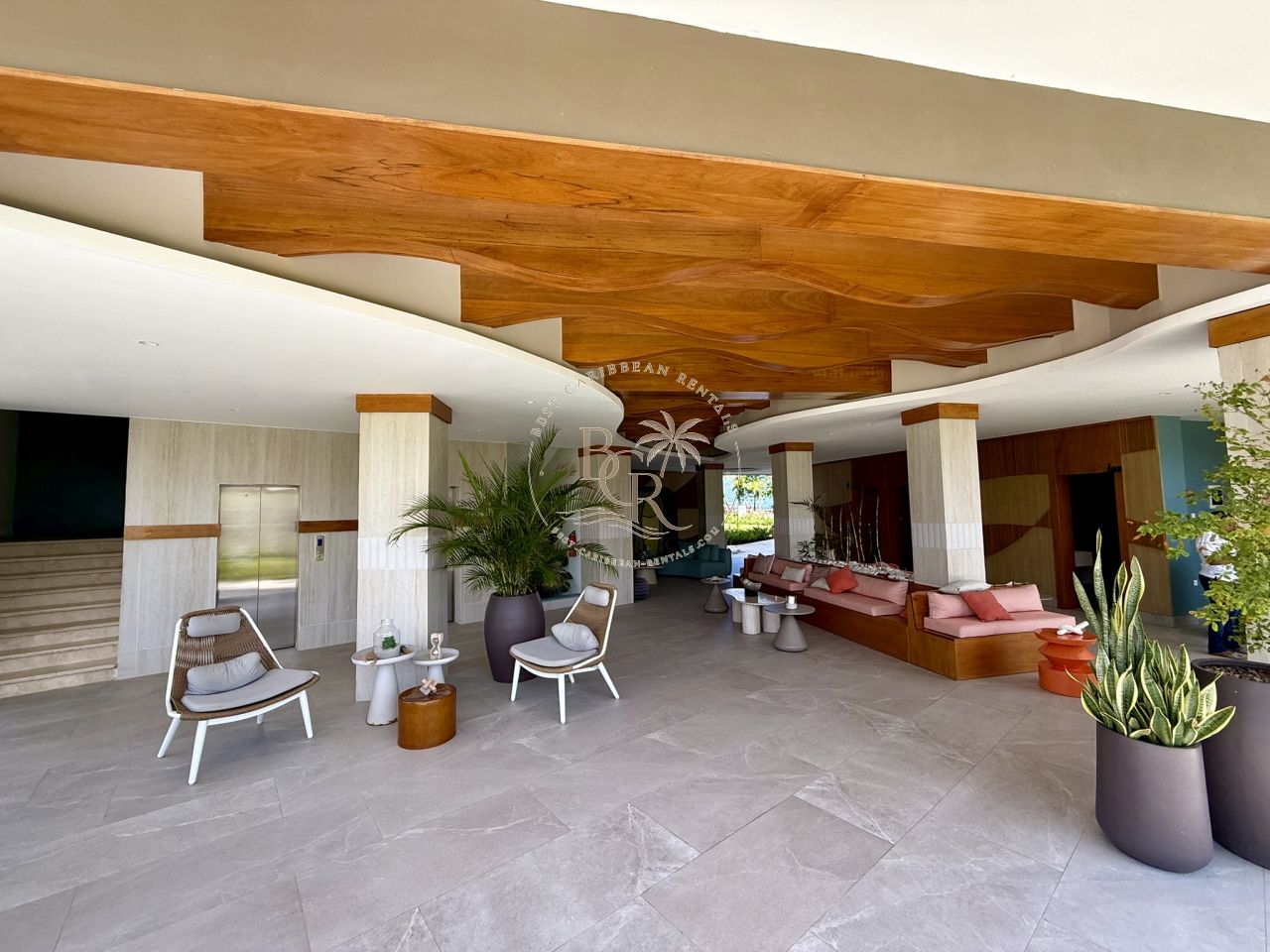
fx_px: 514
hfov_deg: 102.1
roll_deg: +1.3
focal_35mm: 14
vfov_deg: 85.7
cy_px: 476
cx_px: 635
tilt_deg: +4.9
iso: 64
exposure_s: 1/379
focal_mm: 2.22
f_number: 2.2
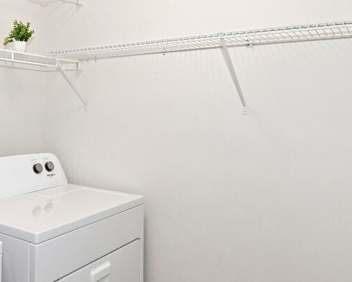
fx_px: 323
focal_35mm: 31
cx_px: 111
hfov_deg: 55.7
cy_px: 128
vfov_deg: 47.1
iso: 6400
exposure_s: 1/100
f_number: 10
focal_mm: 11
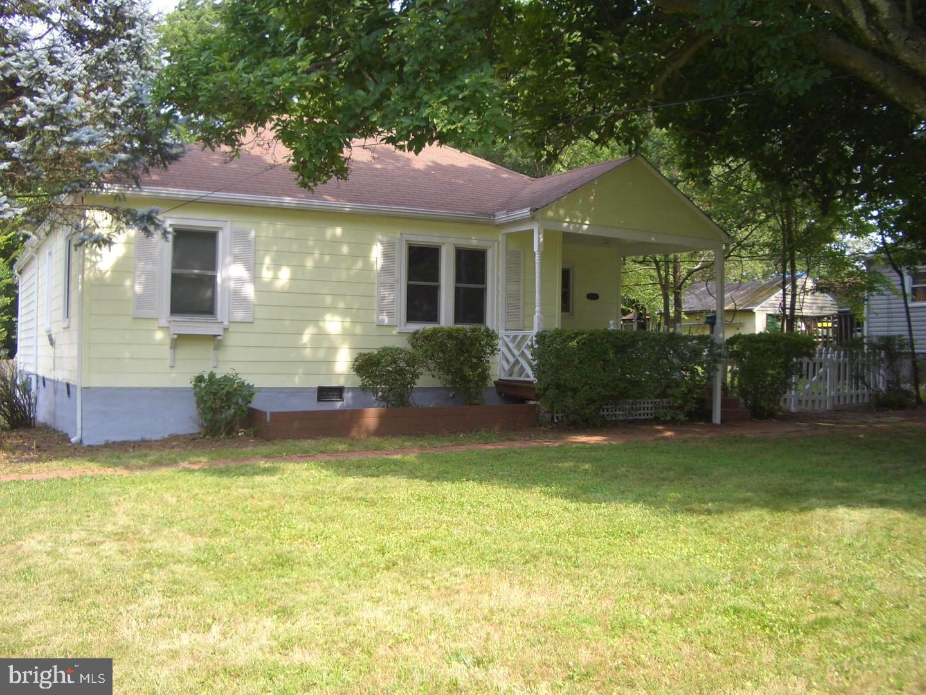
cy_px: 348
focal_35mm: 35
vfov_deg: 40.7
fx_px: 936
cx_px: 463
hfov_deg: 52.6
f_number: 2.6
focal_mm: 5.8
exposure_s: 1/320
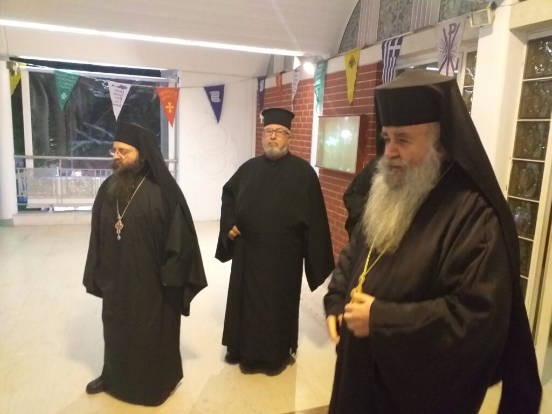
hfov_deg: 65.3
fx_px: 431
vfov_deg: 51.4
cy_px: 207
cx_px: 276
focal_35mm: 27
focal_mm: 3.6
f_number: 1.9
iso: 500
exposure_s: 1/20
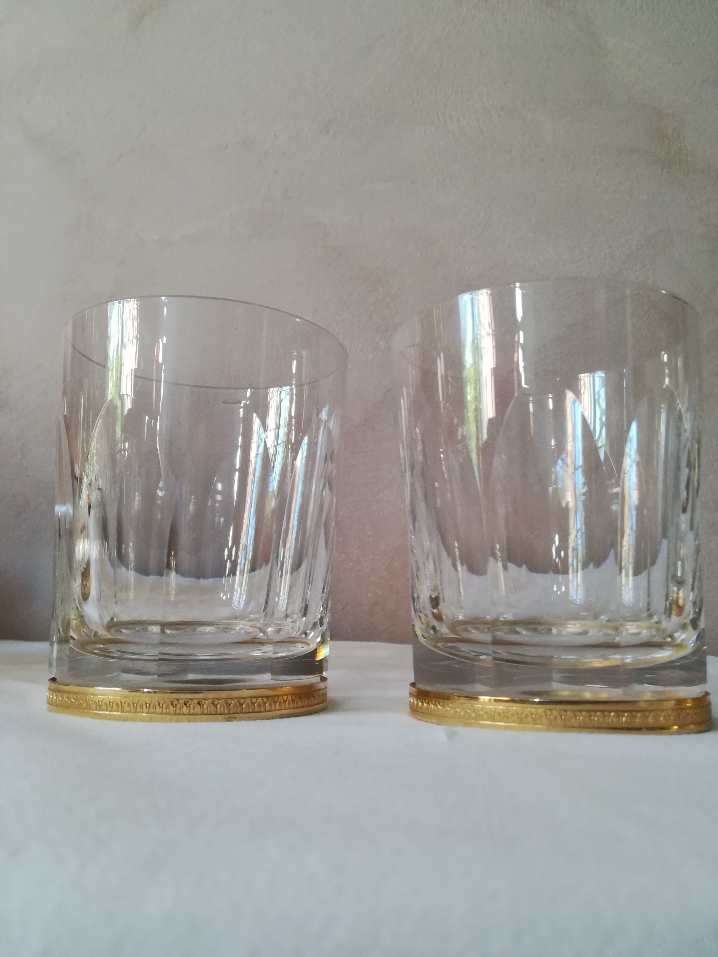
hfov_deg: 53.1
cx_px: 359
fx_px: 719
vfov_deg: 67.3
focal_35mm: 26
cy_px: 478
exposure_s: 1/33.3
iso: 200
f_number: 2.2
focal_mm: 3.83
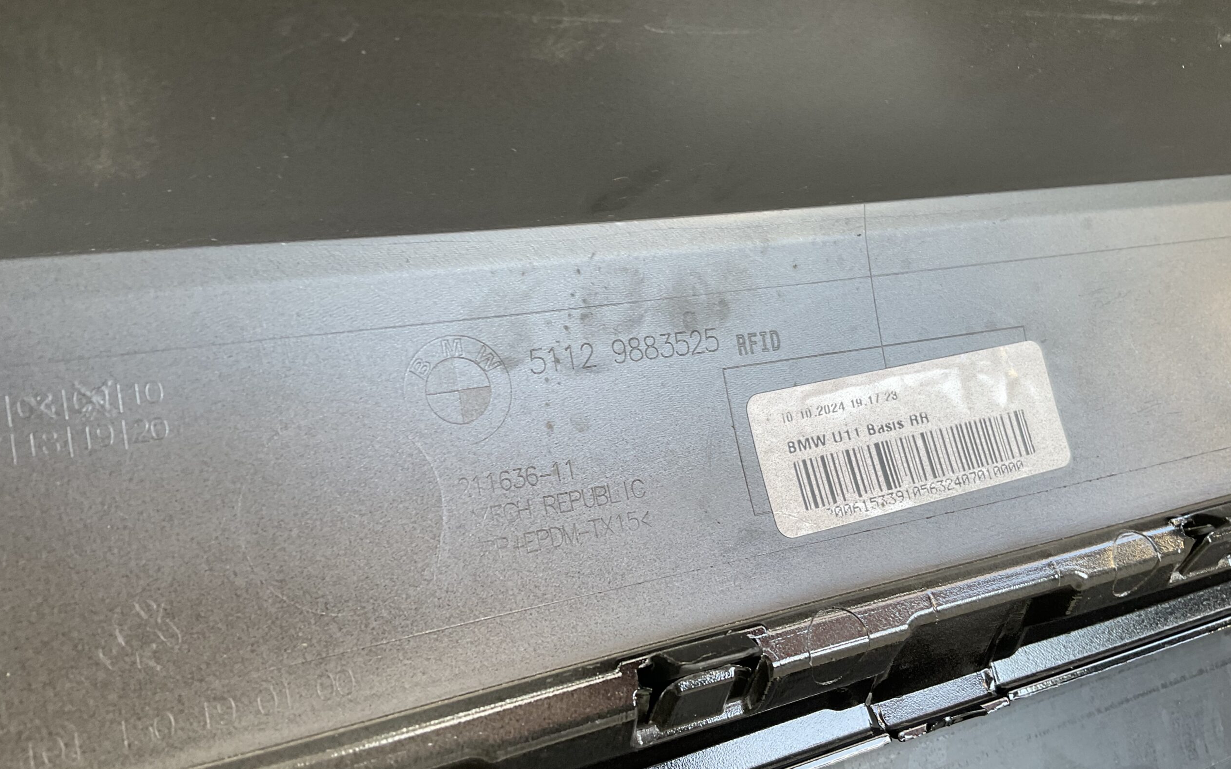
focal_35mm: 31
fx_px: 1040
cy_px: 395
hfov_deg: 61.2
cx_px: 614
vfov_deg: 40.6
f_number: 1.8
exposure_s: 1/60
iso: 32
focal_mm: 3
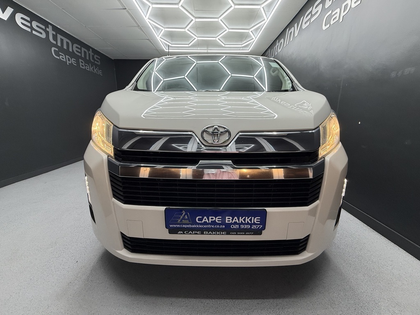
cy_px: 158
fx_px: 170
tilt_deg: -12.6
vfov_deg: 85.7
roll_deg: -0.4
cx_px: 210
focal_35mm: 14
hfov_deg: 102.1
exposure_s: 1/99
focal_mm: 2.22
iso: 125
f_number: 2.2
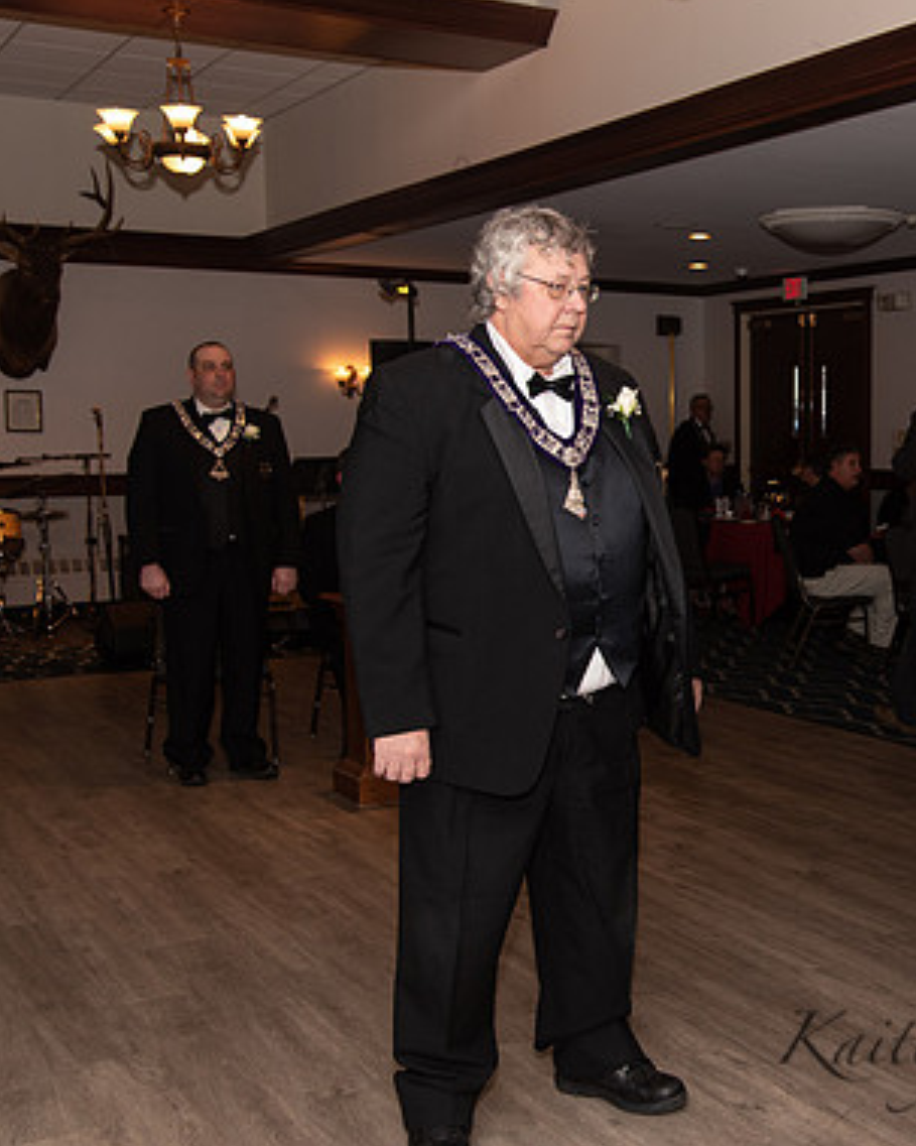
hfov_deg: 31.6
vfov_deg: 40.3
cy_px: 573
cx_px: 777
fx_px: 1559
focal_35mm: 46
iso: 800
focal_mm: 32
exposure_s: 1/200
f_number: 4
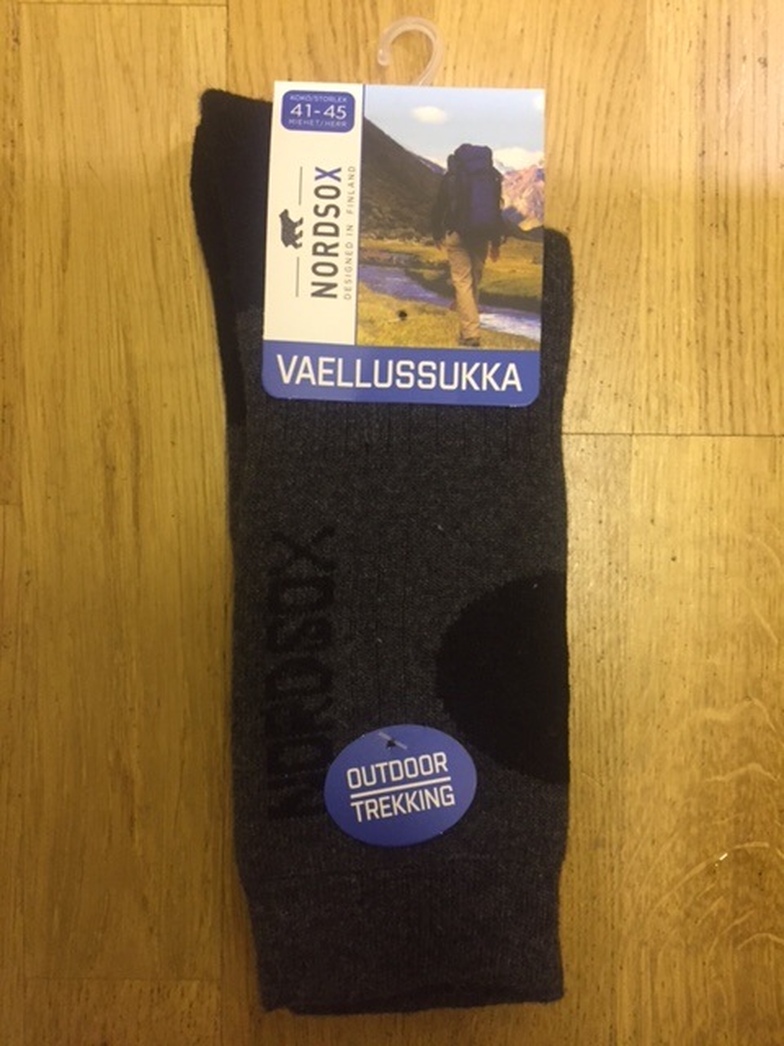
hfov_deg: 48.2
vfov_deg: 61.7
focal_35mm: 29
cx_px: 392
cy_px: 523
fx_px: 876
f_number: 2.2
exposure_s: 1/33
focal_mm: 4.15
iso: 250
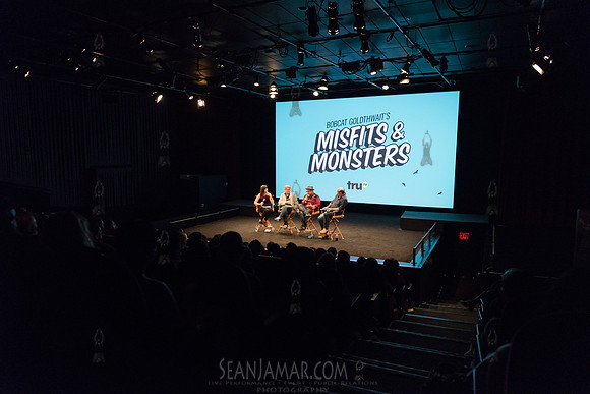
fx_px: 393
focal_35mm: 24
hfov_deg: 73.7
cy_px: 197
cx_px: 295
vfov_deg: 53.2
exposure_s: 1/200
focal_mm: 24
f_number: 3.2
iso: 4000
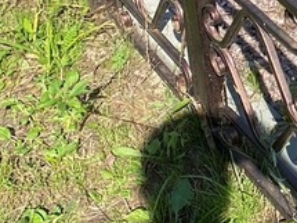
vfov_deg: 11.4
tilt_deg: -27.8
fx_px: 1063
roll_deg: -1.8
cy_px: -115
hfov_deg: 13.9
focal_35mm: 124
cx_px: 559
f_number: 1.8
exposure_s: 1/1412
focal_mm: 4.25
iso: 32
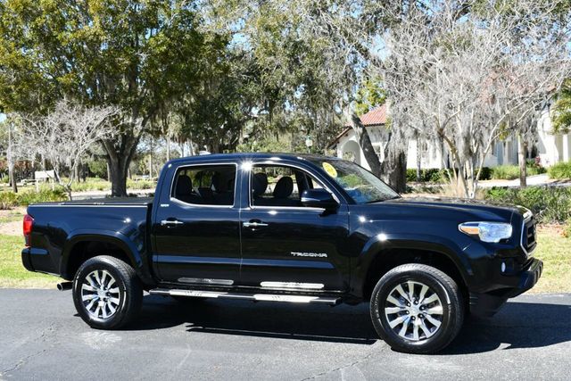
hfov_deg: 42.7
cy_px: 190
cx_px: 286
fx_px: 730
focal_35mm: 46
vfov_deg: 29.3
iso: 200
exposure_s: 1/250
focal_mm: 23
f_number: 7.1
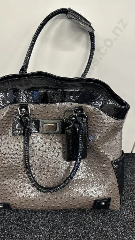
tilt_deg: -33.6
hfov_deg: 42.6
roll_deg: -0.8
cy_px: 120
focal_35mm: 27
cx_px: 51
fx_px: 172
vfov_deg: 69.9
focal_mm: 6.86
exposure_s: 1/50
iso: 160
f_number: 1.78
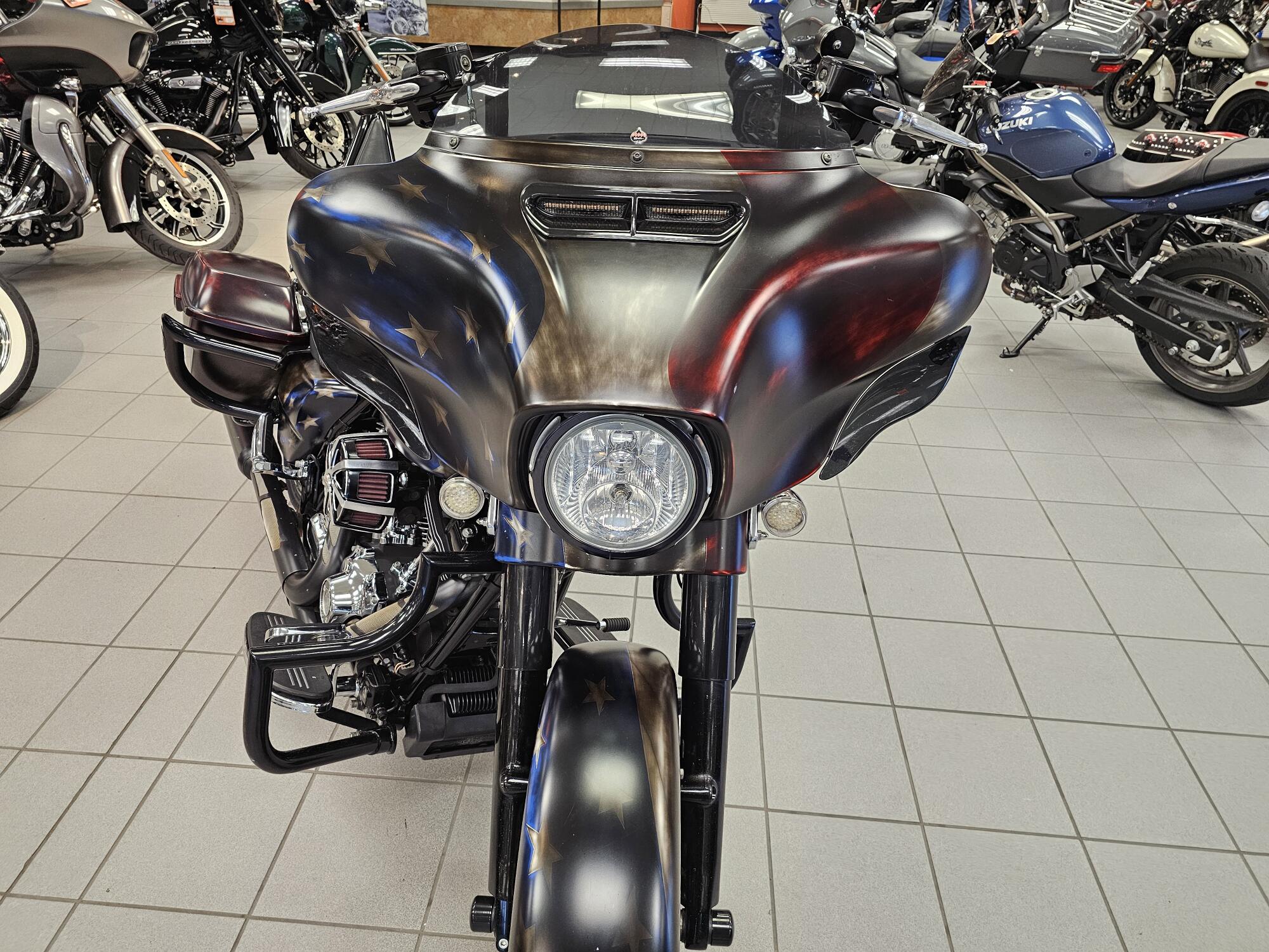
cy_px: 476
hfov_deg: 73.9
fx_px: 843
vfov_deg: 58.9
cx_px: 634
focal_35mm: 23
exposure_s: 1/120
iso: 320
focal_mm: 6.3
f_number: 1.7
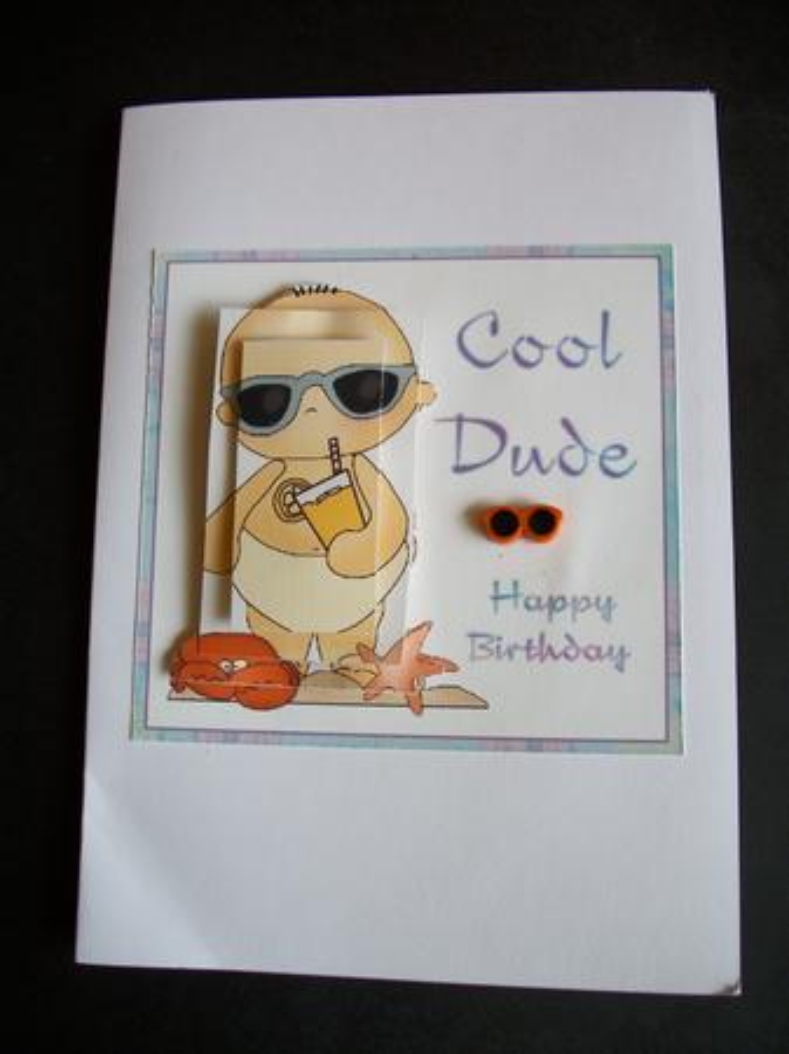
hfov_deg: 44.1
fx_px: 973
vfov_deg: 56.8
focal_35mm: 32
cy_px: 527
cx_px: 394
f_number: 2.9
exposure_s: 1/60
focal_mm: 5.7
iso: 80
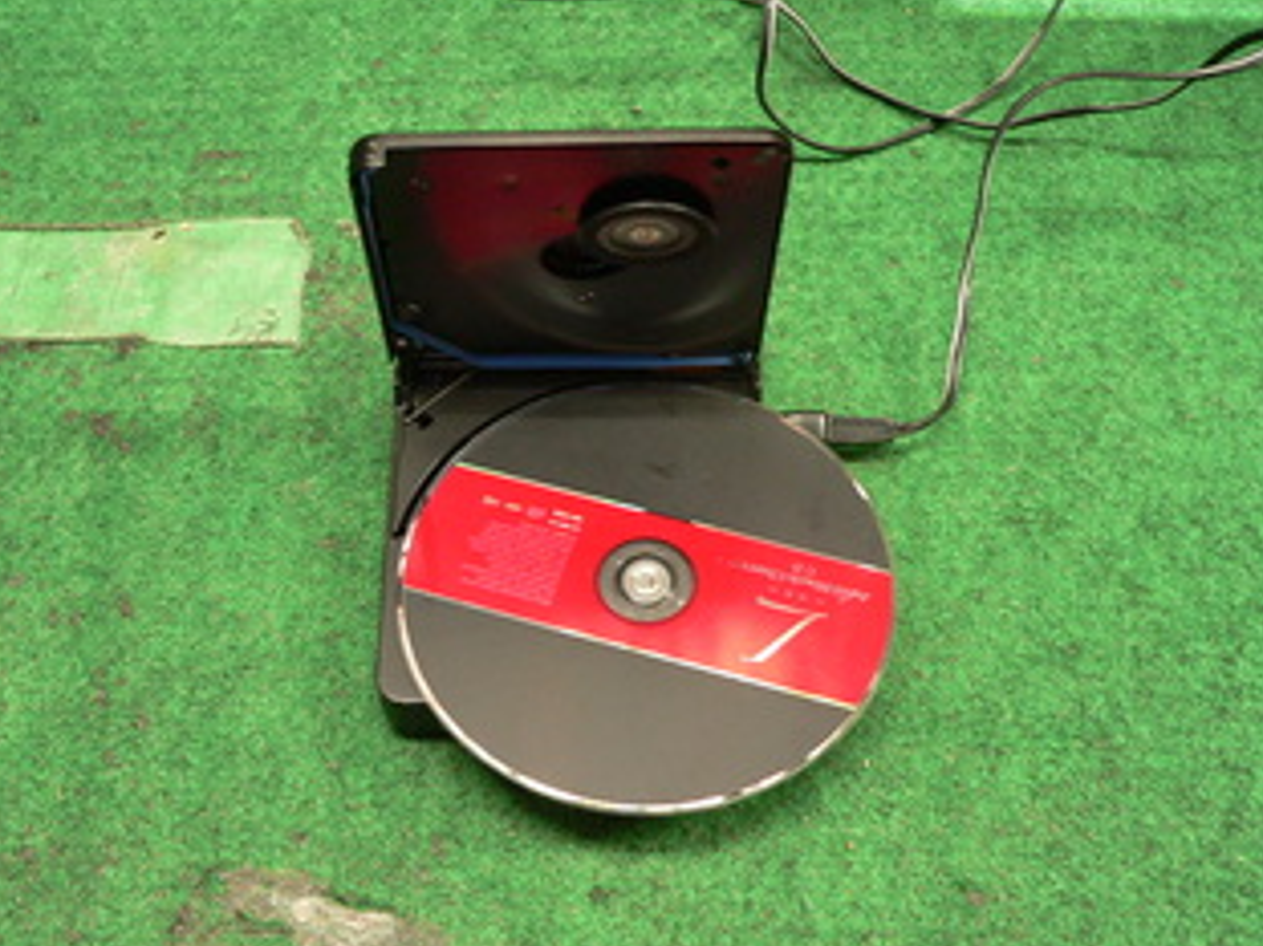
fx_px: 1605
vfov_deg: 32.8
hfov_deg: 42.8
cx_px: 520
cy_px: 522
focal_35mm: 44
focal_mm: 6
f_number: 2.8
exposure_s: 1/10
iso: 200
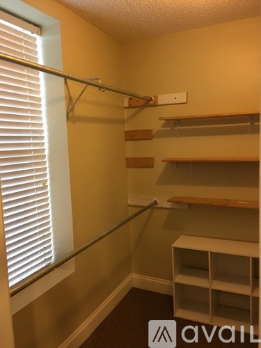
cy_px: 174
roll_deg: +2.6
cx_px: 130
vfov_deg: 61.7
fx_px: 292
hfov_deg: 48.2
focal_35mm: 29
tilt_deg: -5.4
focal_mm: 4.15
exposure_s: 1/15
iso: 80
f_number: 2.2
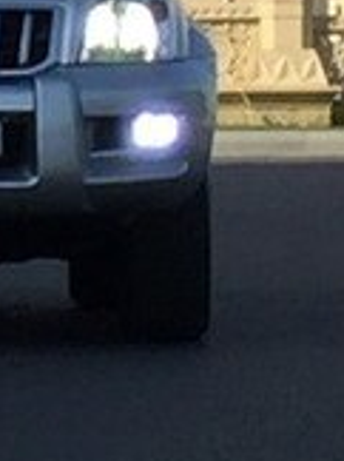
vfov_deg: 4.5
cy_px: -65
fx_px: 5912
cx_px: -94
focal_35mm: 445
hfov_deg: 3.3
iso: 32
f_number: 2.2
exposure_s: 1/1582
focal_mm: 4.15
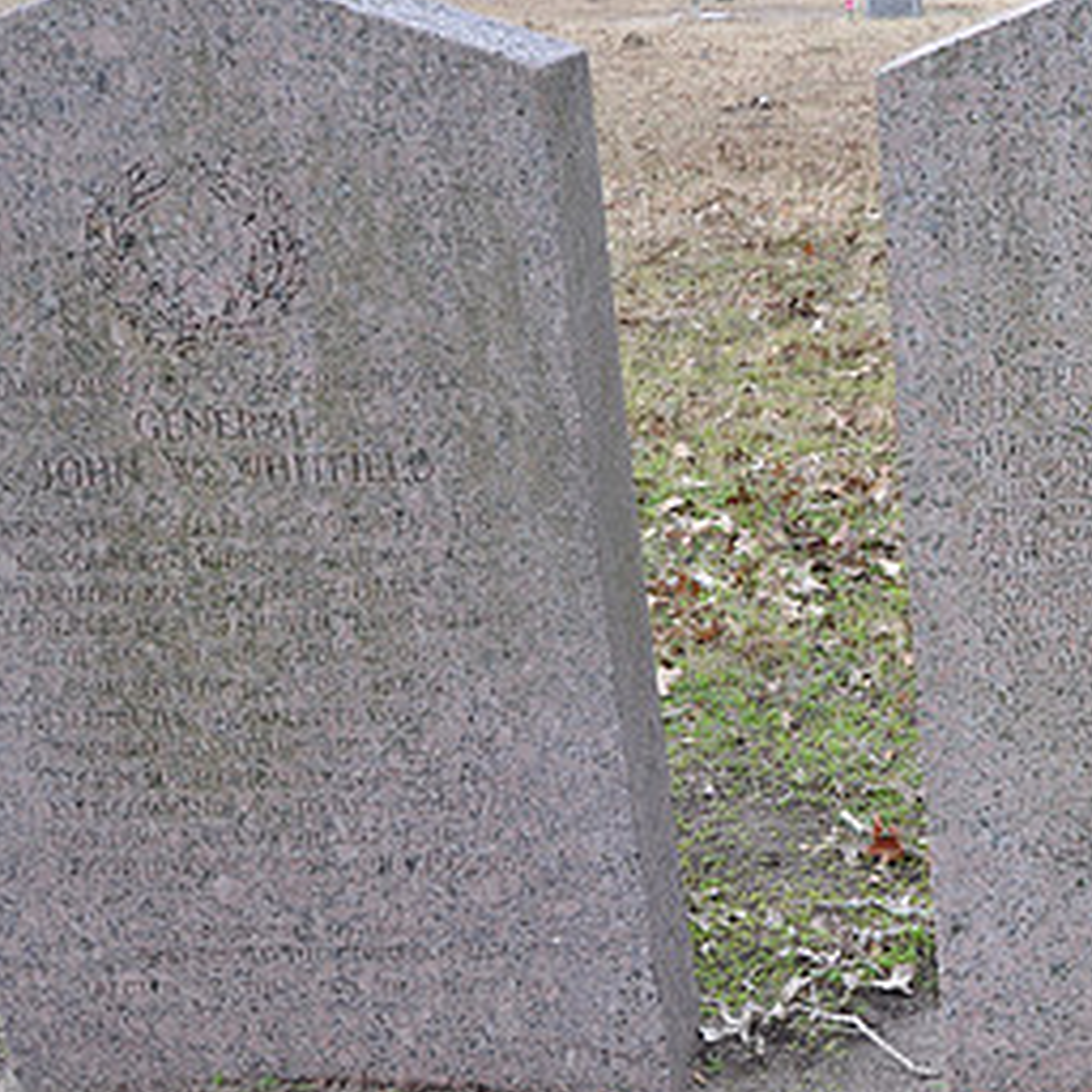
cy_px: 471
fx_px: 1856
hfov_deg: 29.7
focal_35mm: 52
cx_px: 1186
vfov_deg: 32.7
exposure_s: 1/40
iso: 200
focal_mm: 18
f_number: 6.3
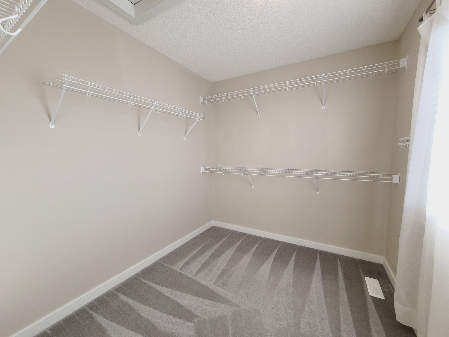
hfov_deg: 106.2
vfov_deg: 89.9
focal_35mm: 13
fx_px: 169
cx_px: 224
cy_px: 168
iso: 125
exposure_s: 1/120
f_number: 2.2
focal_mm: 2.2
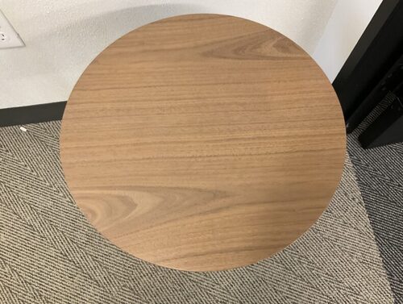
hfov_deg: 61.6
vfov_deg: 48.4
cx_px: 202
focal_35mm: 29
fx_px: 338
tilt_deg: -68.5
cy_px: 152
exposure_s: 1/60
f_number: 1.8
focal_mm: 3
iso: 250
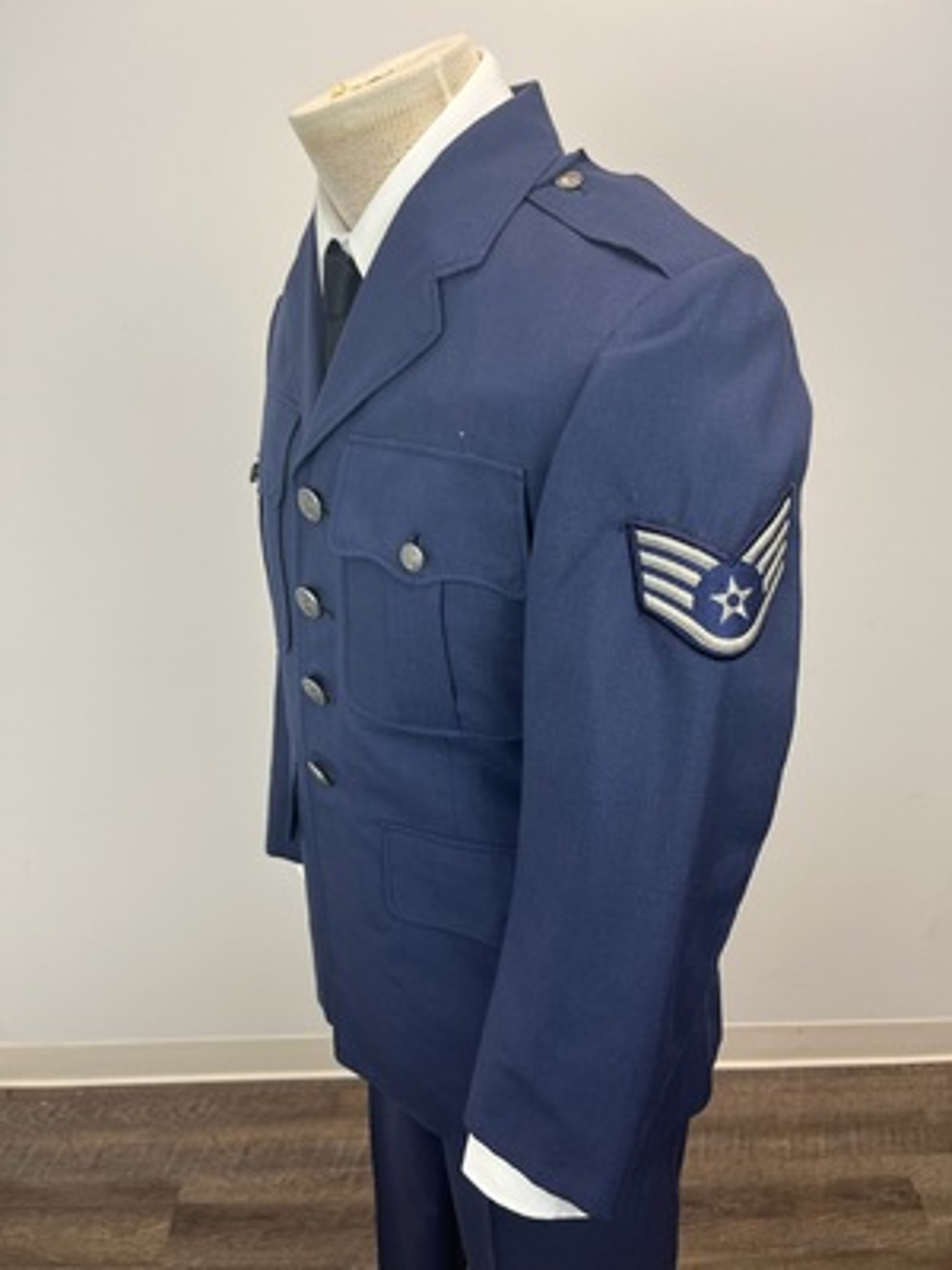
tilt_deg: -26.7
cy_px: 635
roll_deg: +4.0
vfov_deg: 67.3
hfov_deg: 53.1
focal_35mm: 26
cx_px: 476
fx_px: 953
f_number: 1.6
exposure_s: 1/120
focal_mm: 5.1
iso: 50
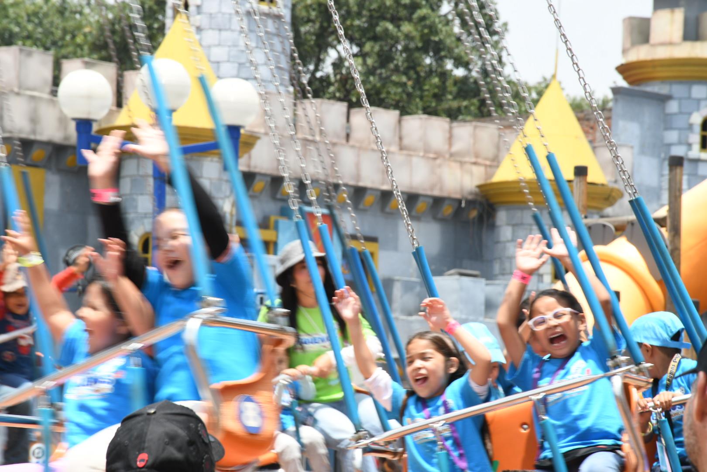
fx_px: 3594
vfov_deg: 7.5
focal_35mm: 183
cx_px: 354
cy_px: 236
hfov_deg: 11.2
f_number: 11
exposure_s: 1/125
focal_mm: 122
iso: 200
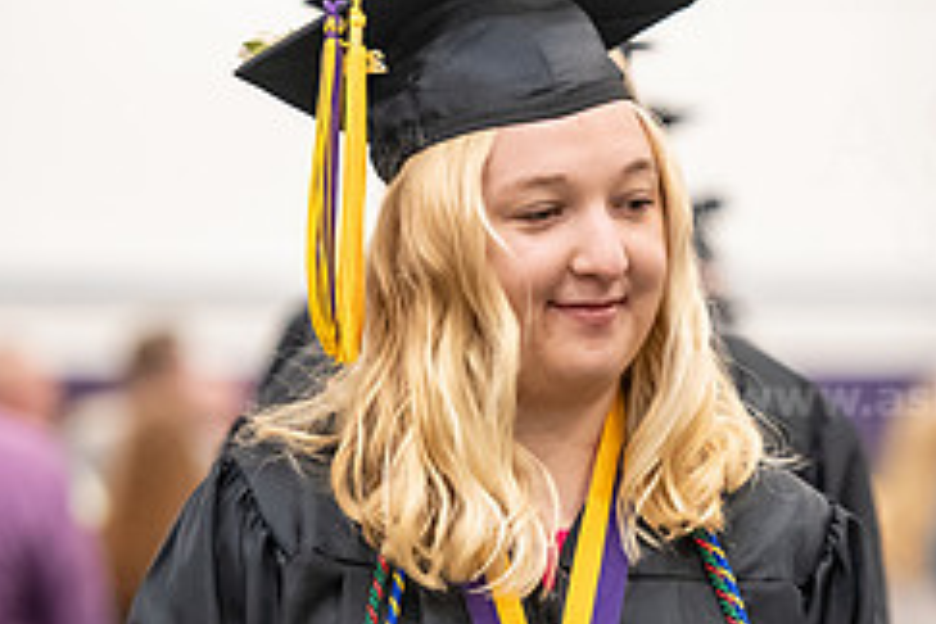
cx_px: 555
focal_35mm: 334
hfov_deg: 6.2
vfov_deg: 4.1
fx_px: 8683
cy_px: 480
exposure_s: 1/200
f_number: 3.2
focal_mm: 140
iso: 3200
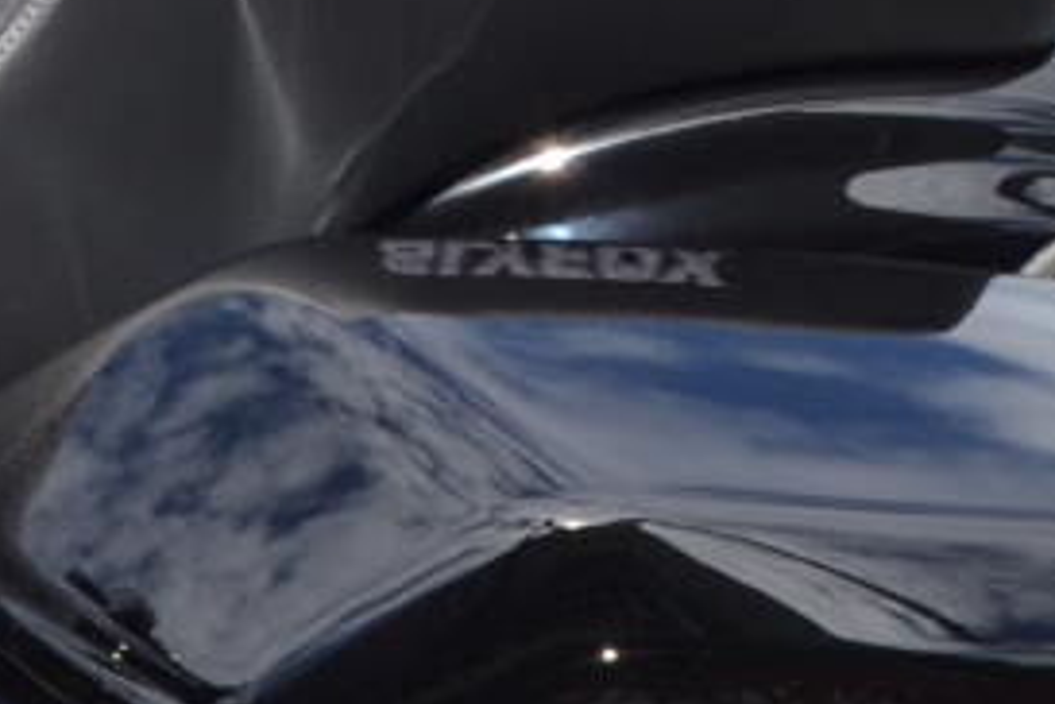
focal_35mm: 220
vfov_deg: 6.2
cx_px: -1237
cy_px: 103
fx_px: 6447
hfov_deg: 8.7
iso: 100
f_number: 8
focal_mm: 20
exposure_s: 1/200
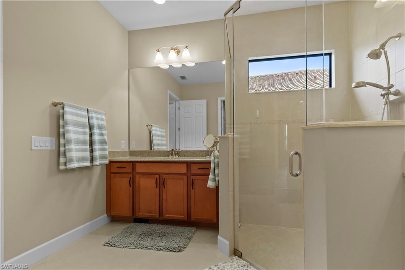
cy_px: 135
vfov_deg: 77.3
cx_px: 202
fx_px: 169
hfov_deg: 100.4
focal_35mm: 15
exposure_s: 1/80
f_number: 4.5
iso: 800
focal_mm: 10
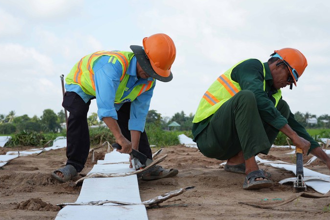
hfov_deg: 29.2
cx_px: 160
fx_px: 632
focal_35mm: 69
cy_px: 105
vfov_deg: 19.7
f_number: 4.5
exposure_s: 1/400
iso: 100
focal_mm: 40
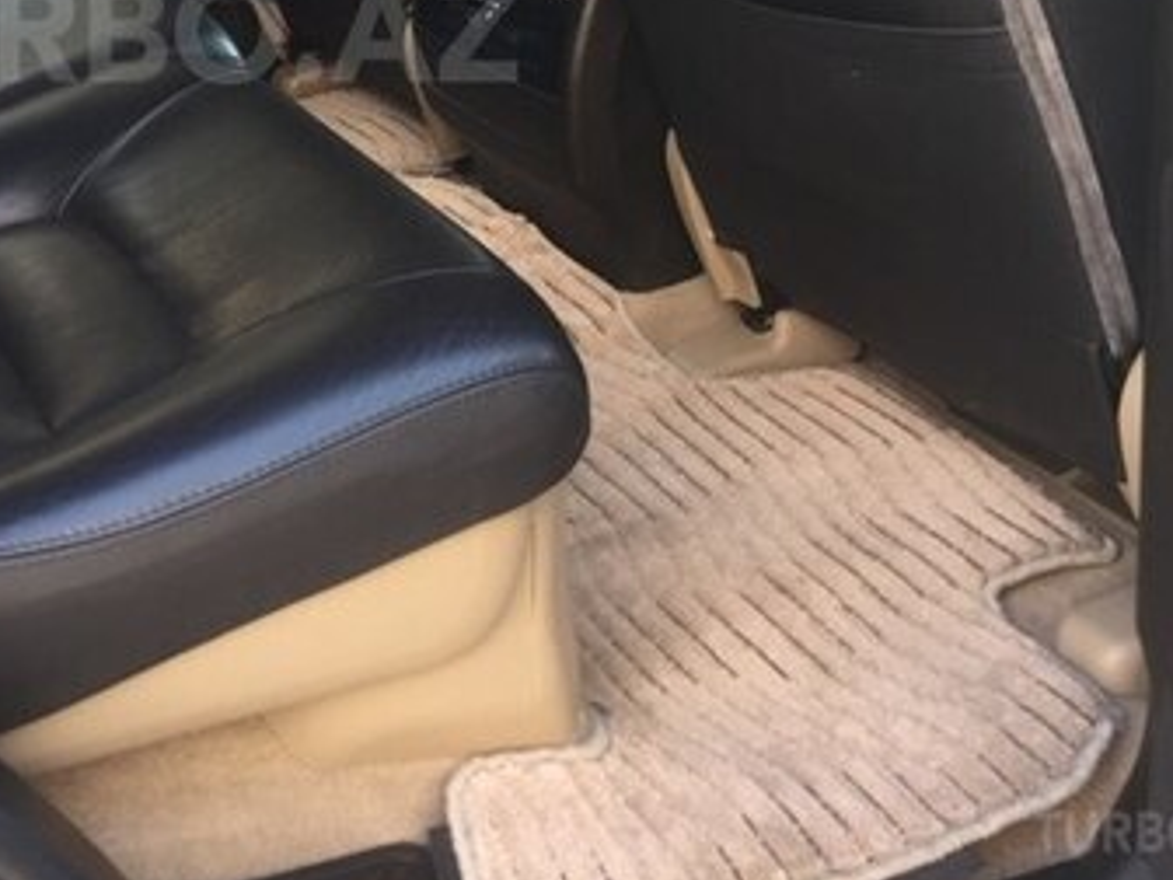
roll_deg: +4.2
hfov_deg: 32.4
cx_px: 161
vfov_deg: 24.6
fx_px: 1932
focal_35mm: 57
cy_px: 30
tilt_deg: -16.8
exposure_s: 1/50
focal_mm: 4.15
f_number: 2.2
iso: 32
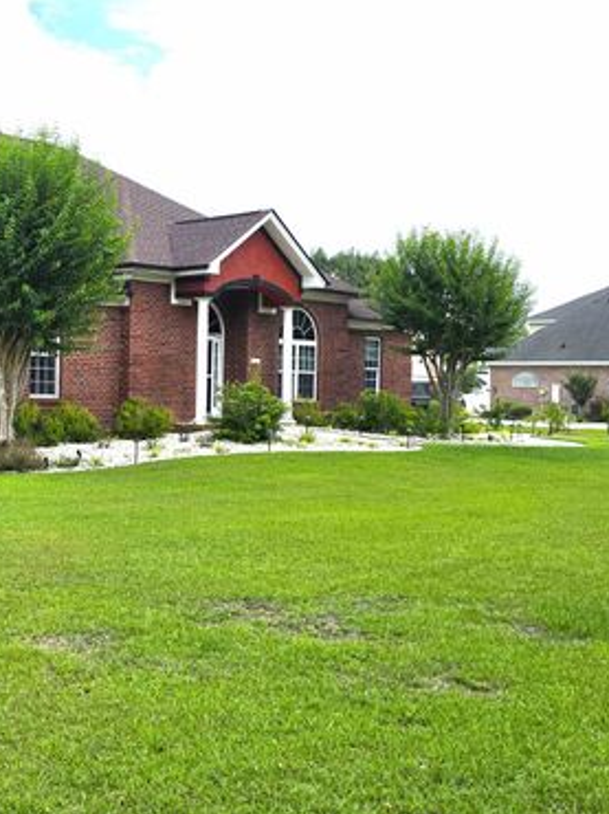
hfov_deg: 30.3
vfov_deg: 41.3
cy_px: 406
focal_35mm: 46
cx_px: 77
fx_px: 1080
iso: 64
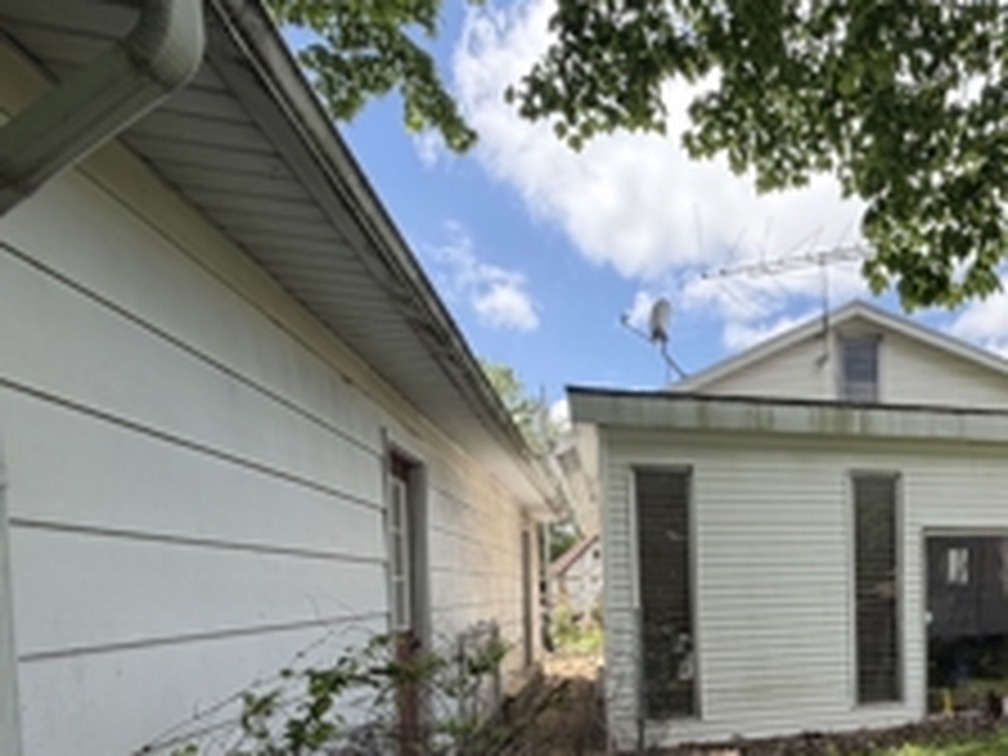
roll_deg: +1.5
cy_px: 616
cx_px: 837
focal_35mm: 25
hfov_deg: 62.2
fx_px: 728
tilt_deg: -1.7
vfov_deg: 51.1
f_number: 2.2
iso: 40
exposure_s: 1/734
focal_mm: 2.22
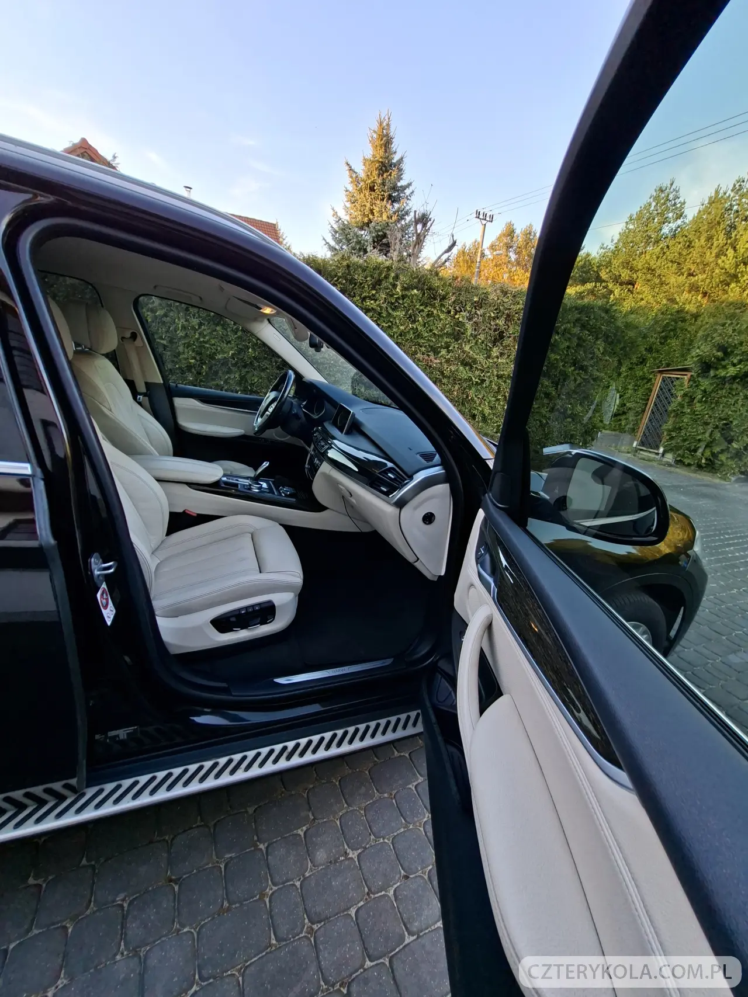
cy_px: 498
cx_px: 374
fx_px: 375
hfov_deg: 89.9
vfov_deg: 106.2
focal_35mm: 13
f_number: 2.2
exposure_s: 1/60
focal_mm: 1.74
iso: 40
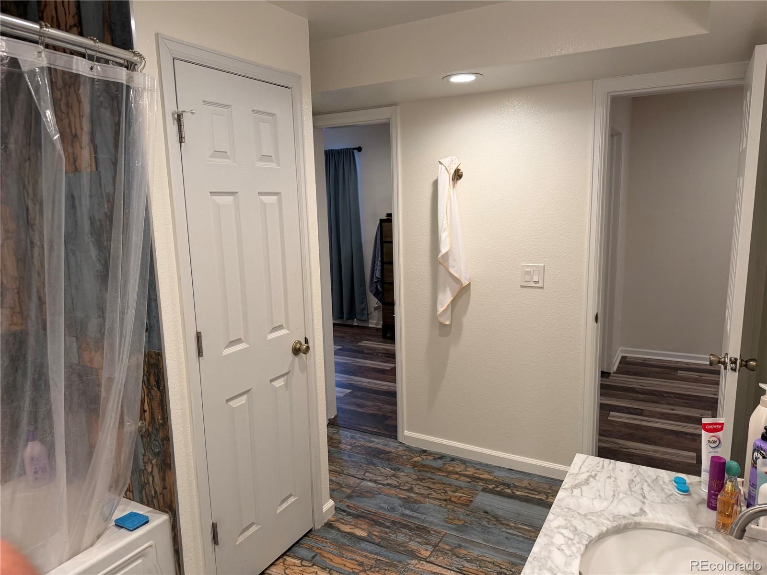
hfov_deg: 71.6
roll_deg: +1.4
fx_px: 532
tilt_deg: -8.6
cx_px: 384
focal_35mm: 24
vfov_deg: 56.8
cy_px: 288
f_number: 1.78
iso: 160
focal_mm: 6.76
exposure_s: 1/120
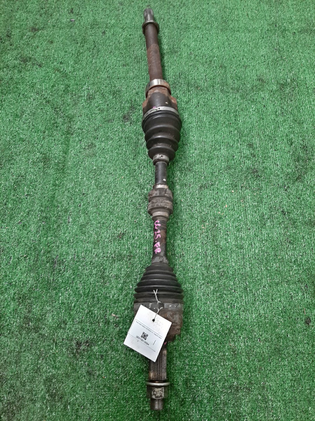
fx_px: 315
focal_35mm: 26
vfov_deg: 67.3
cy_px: 210
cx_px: 158
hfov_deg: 53.1
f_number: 1.7
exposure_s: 1/50
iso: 78
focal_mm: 3.93
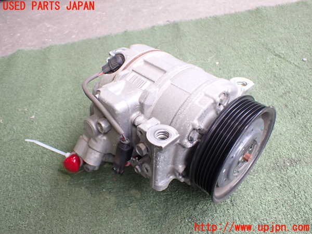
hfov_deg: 60.0
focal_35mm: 30
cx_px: 156
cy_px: 117
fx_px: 270
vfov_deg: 46.8
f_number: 2.3
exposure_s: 1/125
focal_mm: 5.4
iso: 400
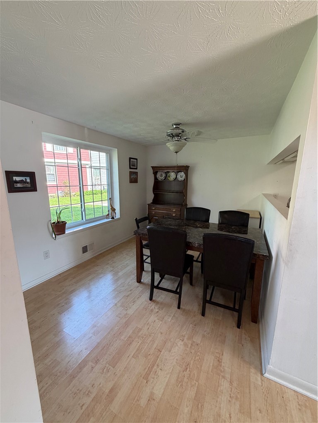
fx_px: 171
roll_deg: -0.6
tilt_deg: -9.8
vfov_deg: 102.1
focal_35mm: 14
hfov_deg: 85.7
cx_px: 159
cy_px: 212
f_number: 2.2
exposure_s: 1/120
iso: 200
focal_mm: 2.22
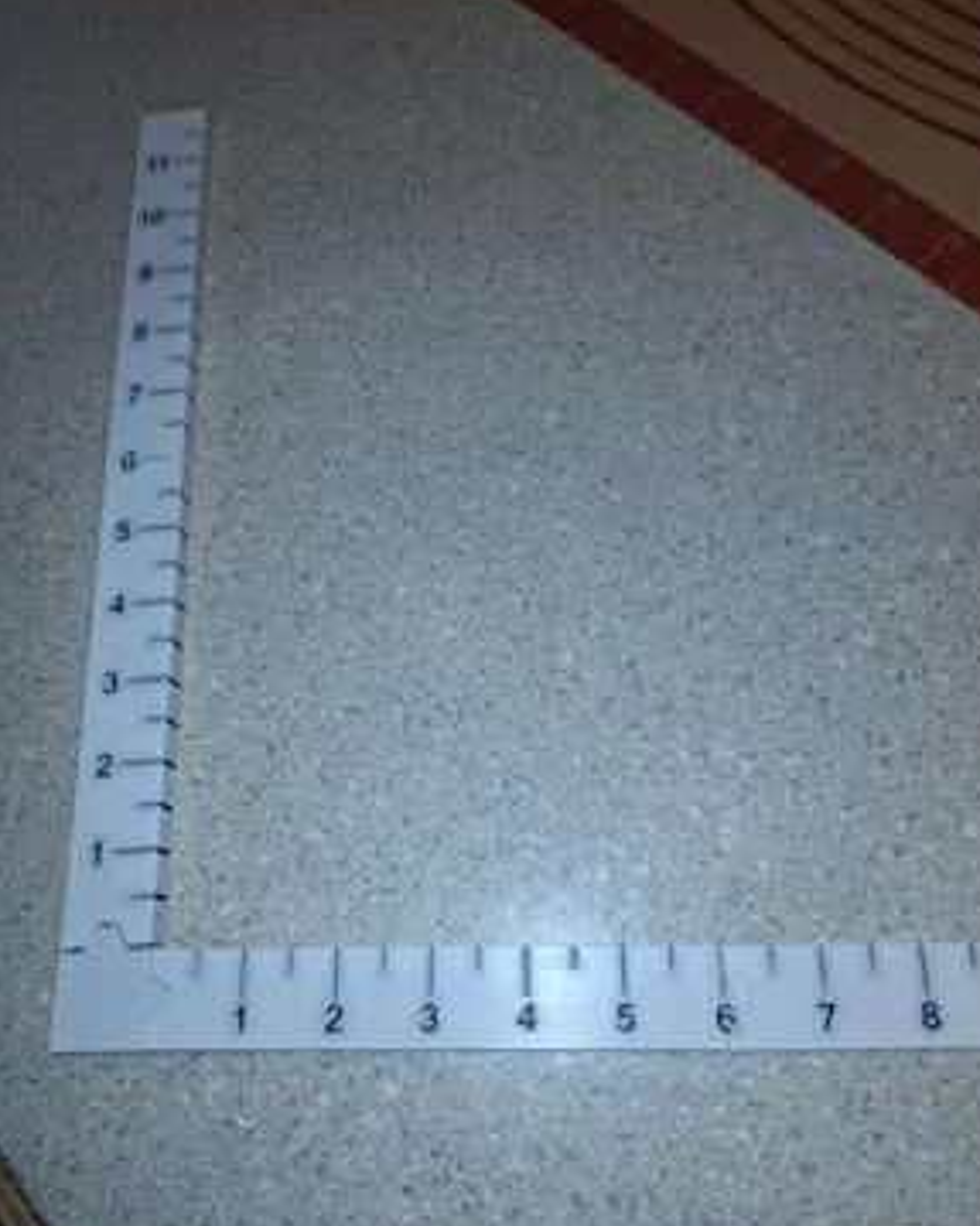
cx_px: 505
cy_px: 642
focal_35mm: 25
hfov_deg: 56.8
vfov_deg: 68.1
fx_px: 907
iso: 25
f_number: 1.8
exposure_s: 1/40
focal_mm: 5.54
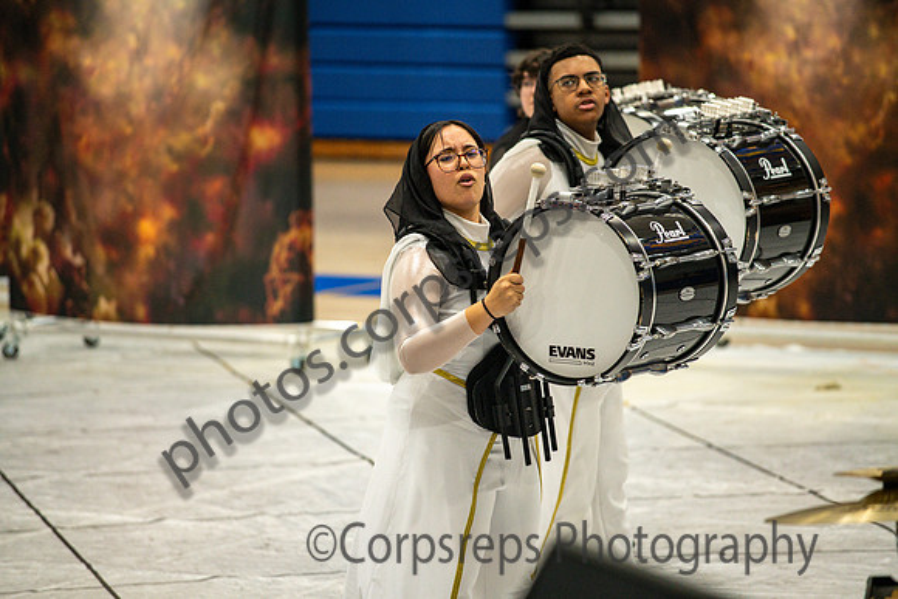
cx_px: 449
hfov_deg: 10.3
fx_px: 4990
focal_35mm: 200
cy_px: 300
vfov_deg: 6.9
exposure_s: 1/500
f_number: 4
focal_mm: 200
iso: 3200
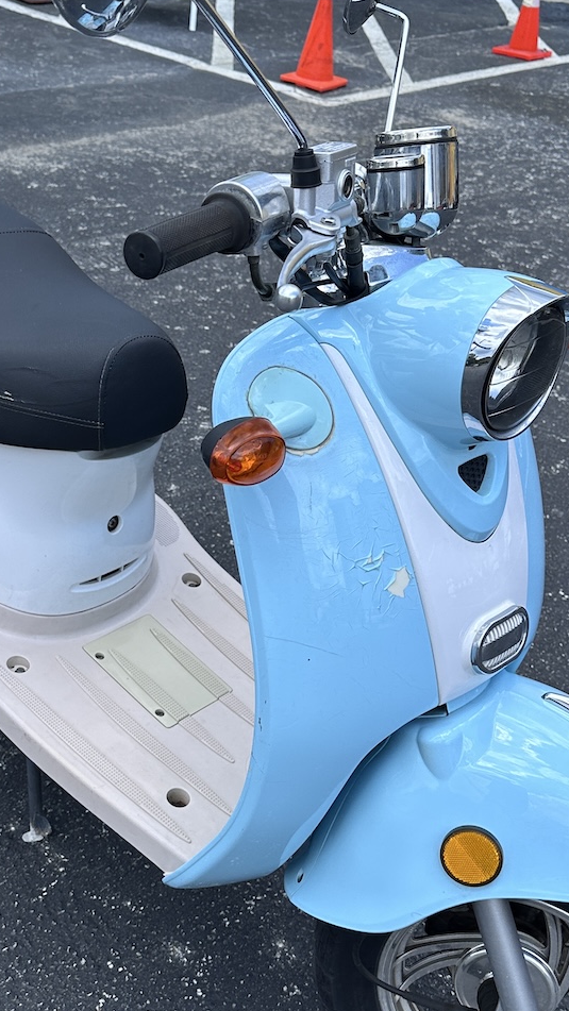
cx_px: 252
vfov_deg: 46.2
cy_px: 584
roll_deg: -5.8
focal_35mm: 44
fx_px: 1180
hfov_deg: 27.1
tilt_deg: -33.7
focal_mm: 6.86
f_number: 1.78
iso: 80
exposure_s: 1/2469
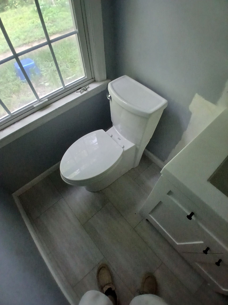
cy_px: 152
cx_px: 114
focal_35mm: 17
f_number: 2.2
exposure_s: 1/30
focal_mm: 1.4
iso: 400
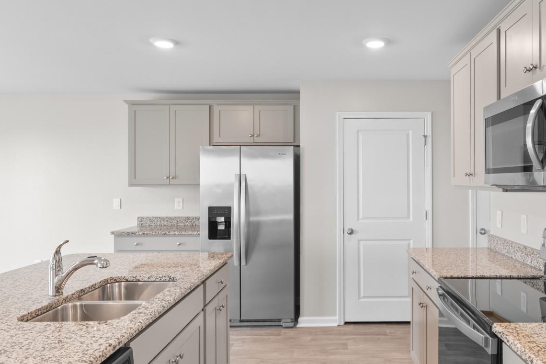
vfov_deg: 47.9
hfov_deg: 66.7
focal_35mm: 27
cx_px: 328
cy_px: 177
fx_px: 409
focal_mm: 13
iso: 100
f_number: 4.8
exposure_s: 1/3
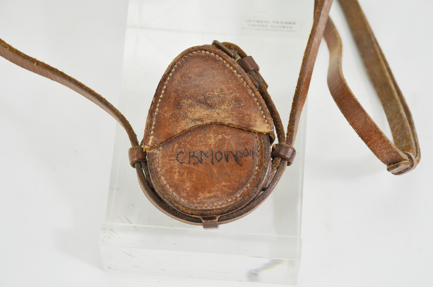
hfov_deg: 26.0
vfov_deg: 17.4
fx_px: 936
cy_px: 144
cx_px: 216
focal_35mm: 78
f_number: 5.6
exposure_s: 1/125
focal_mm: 52
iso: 320
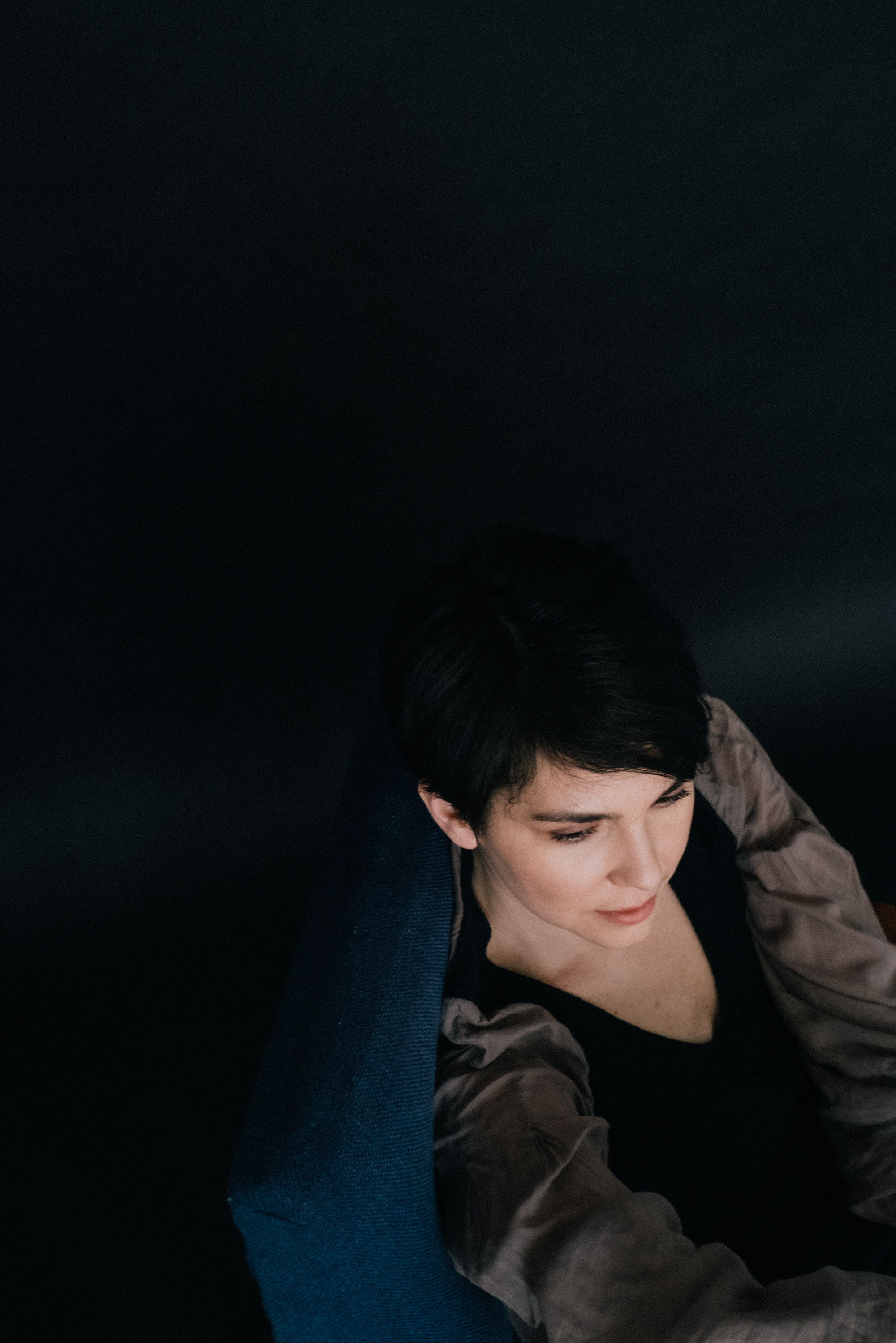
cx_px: 448
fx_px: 1979
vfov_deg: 37.5
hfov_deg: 25.5
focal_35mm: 53
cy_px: 672
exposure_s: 1/125
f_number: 4
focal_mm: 35
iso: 3200
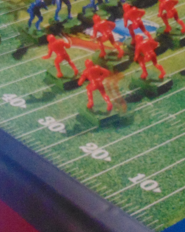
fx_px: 725
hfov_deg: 14.5
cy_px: 38
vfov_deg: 17.9
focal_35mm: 106
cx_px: 111
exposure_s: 1/4
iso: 400
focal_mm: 5.4
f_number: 3.1
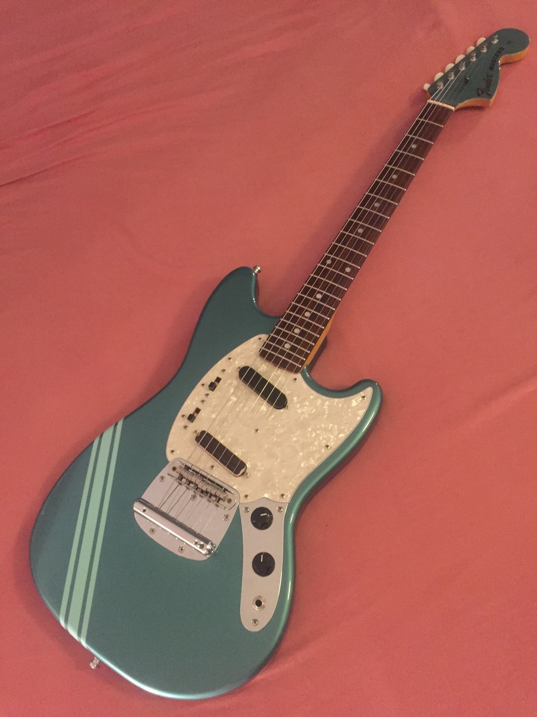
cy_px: 358
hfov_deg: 48.2
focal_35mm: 29
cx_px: 268
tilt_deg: -63.3
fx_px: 600
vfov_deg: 61.7
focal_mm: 4.15
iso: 500
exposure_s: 1/17
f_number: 2.2
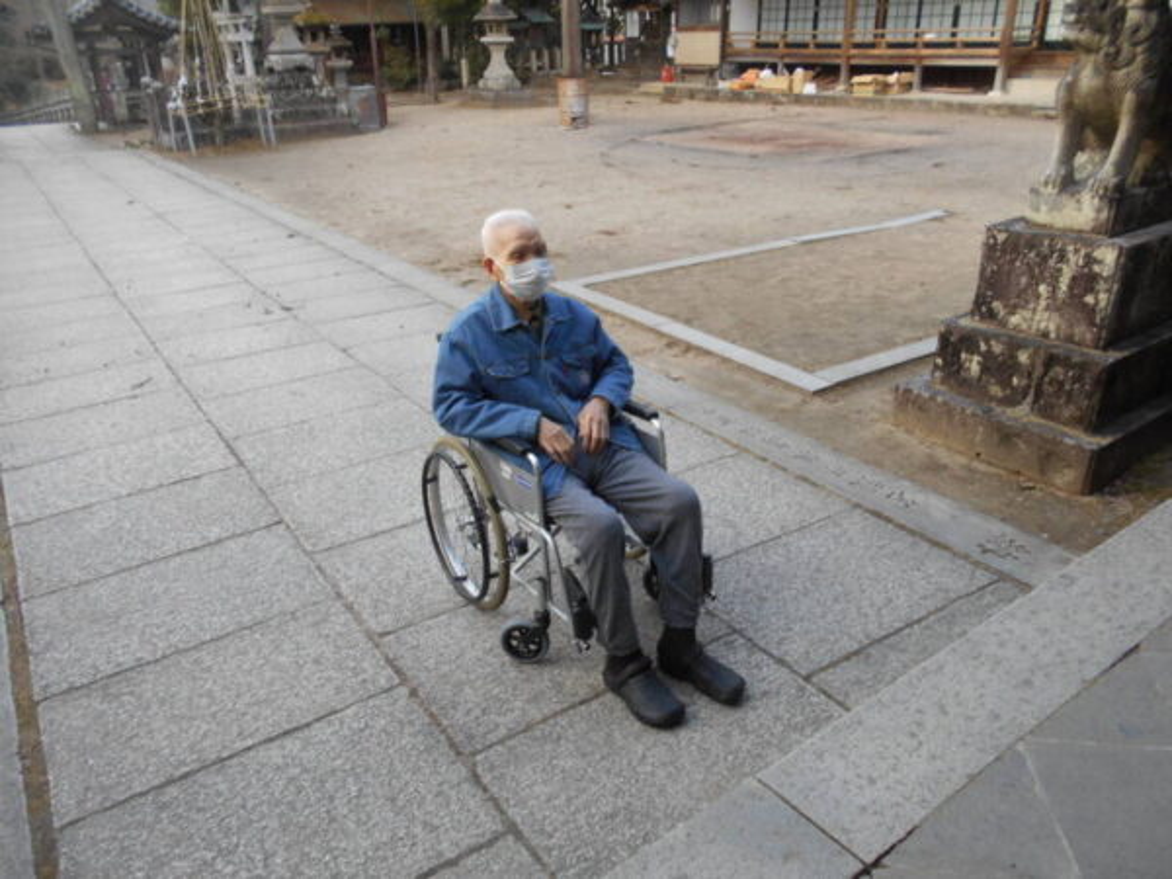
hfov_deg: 67.3
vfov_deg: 53.1
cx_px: 586
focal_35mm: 26
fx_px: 880
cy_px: 440
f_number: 3.2
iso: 80
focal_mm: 4.6
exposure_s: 1/80
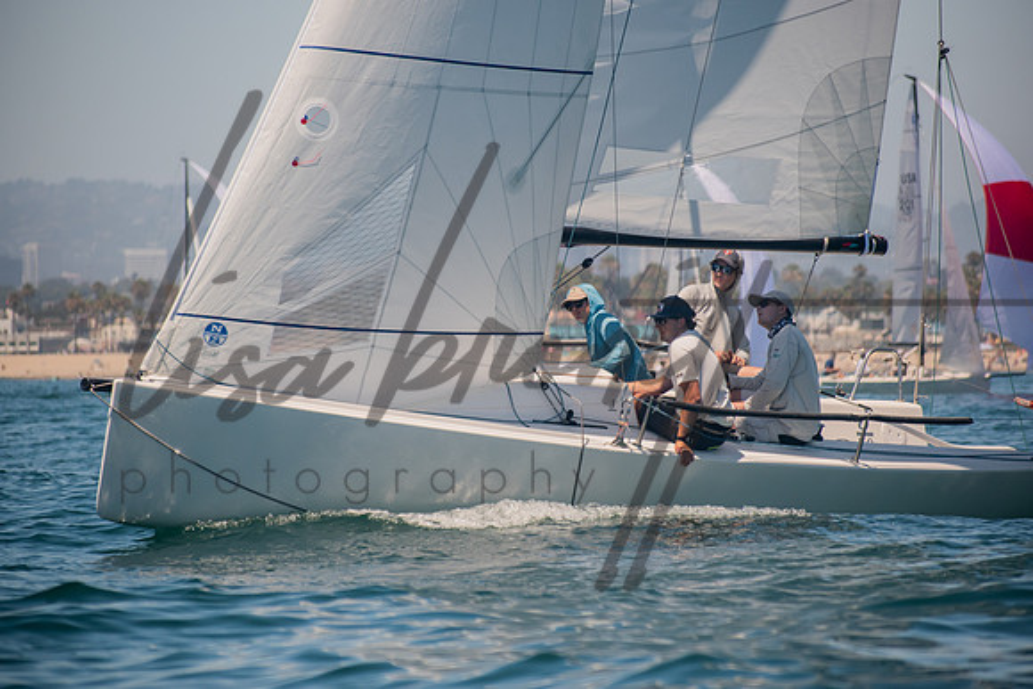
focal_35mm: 246
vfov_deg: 5.6
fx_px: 7054
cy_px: 344
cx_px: 516
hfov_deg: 8.4
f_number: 5
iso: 400
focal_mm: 160
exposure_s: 1/1250
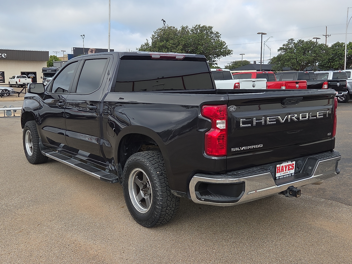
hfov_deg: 50.1
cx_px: 176
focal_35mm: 37
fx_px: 376
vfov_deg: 38.7
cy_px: 132
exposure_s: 1/2000
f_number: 1.8
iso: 76
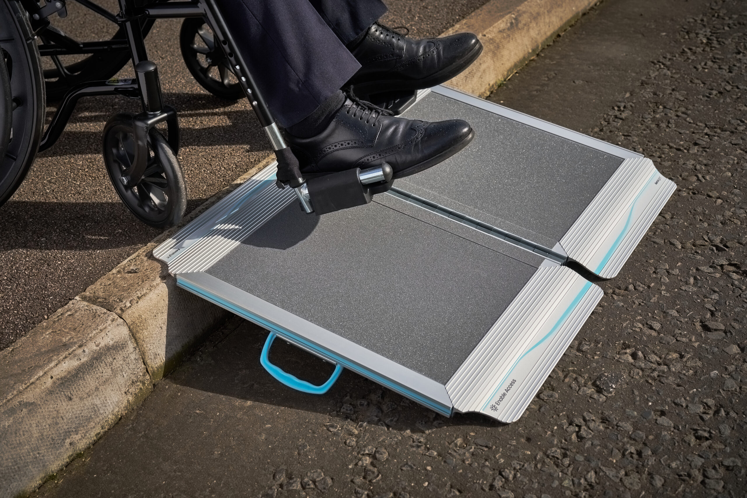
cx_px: 374
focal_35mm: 50
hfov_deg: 39.6
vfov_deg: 27.0
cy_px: 249
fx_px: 1037
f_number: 6.3
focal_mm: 50
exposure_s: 1/800
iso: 125
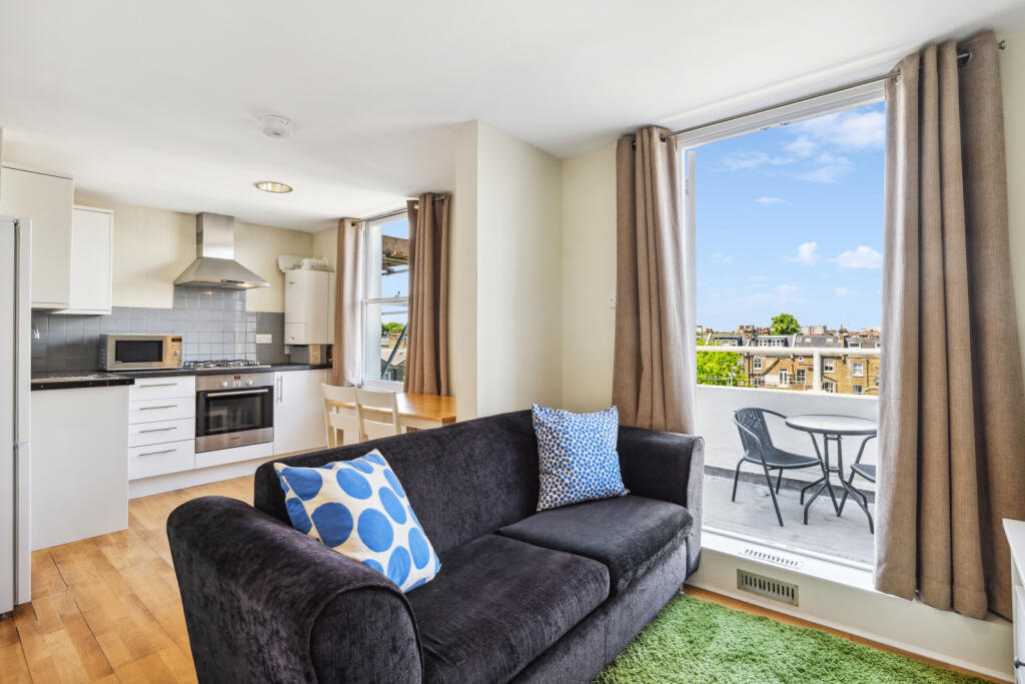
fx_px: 456
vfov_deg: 73.8
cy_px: 342
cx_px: 512
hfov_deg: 96.7
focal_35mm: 16
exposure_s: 1/50
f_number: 11
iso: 400
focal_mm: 16
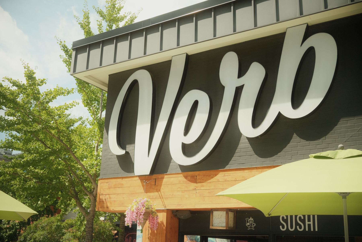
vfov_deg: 32.6
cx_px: 181
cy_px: 121
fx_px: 412
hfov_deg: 47.4
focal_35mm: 41
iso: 1250
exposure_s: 1/4000
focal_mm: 27
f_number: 2.8
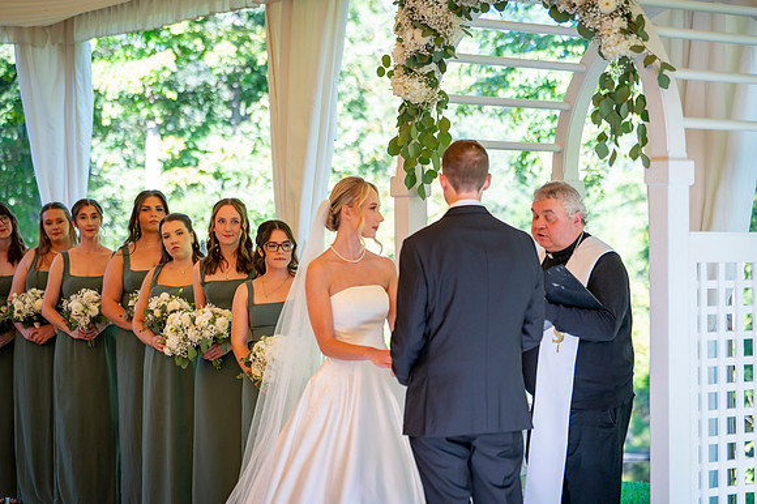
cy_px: 252
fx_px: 1738
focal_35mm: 83
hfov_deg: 24.6
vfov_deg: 16.5
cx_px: 378
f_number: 2.8
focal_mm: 82
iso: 640
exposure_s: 1/640
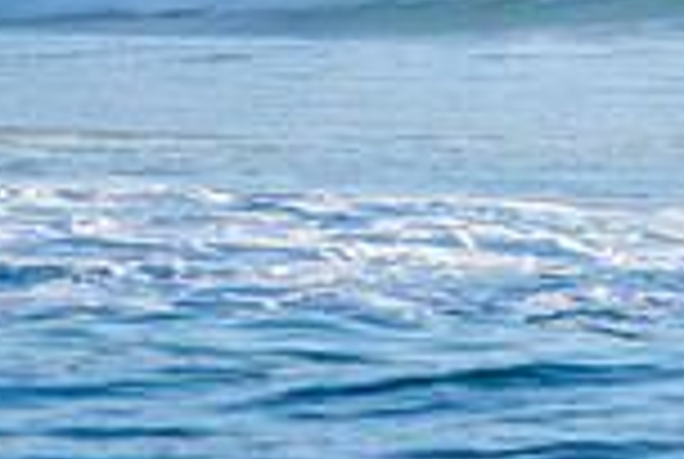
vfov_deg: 0.6
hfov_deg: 0.9
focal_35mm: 2332
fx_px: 44394
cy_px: -277
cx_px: 955
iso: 450
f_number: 5.6
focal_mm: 500
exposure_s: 1/2000
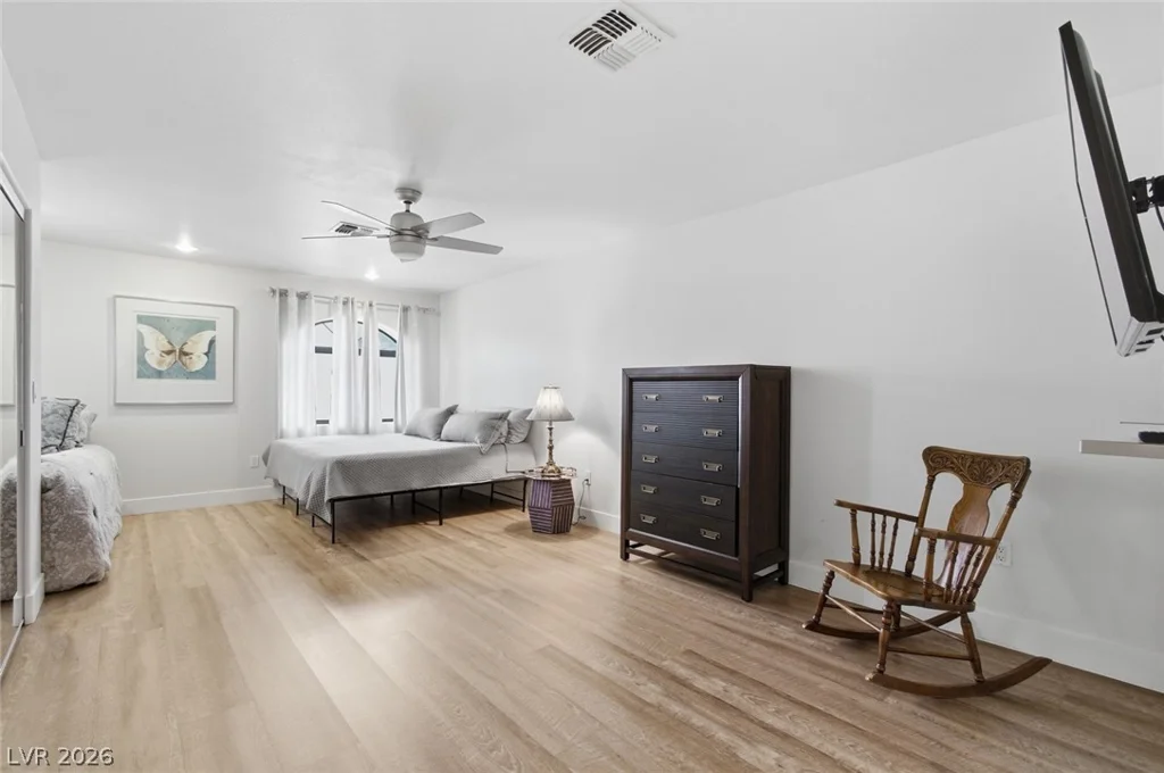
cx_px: 582
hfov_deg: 100.5
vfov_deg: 77.2
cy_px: 386
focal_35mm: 15
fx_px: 484
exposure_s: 1/20
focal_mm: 10
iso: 250
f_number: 9
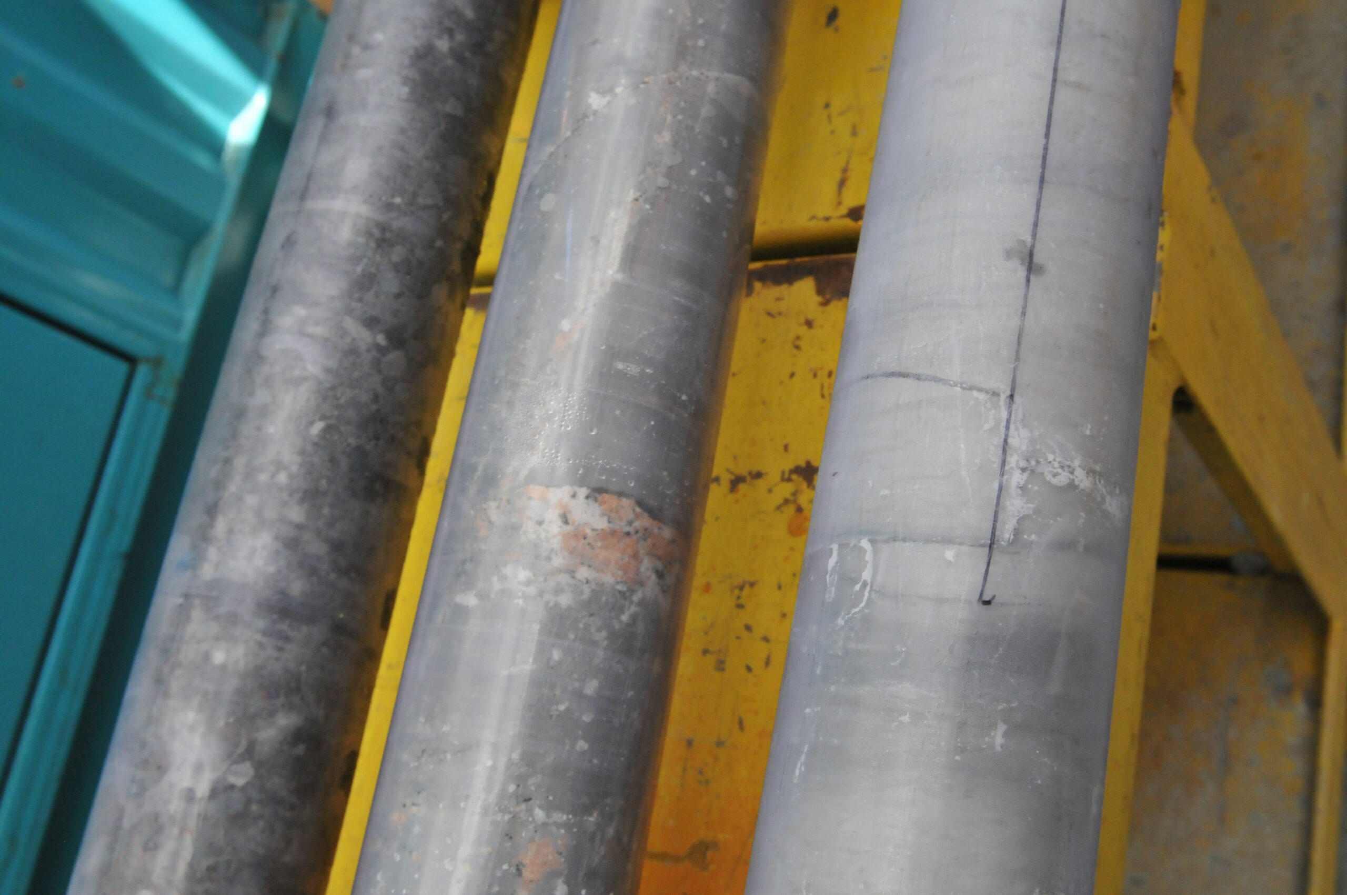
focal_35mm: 36
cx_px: 674
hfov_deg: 53.2
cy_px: 448
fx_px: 1345
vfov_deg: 36.8
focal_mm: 24
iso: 1000
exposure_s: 1/200
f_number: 8
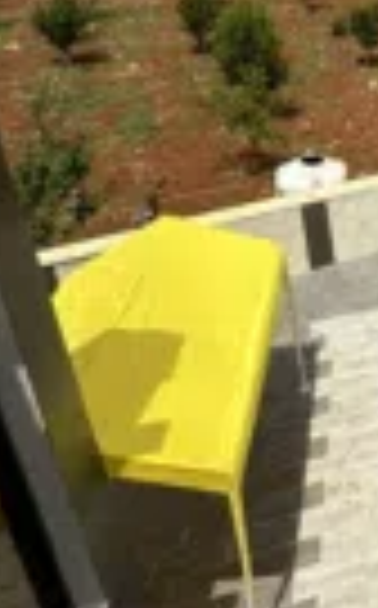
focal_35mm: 44
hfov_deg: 21.1
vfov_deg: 41.6
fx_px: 728
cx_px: 657
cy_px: 59
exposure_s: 1/1401
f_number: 2.2
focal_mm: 2.22
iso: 50
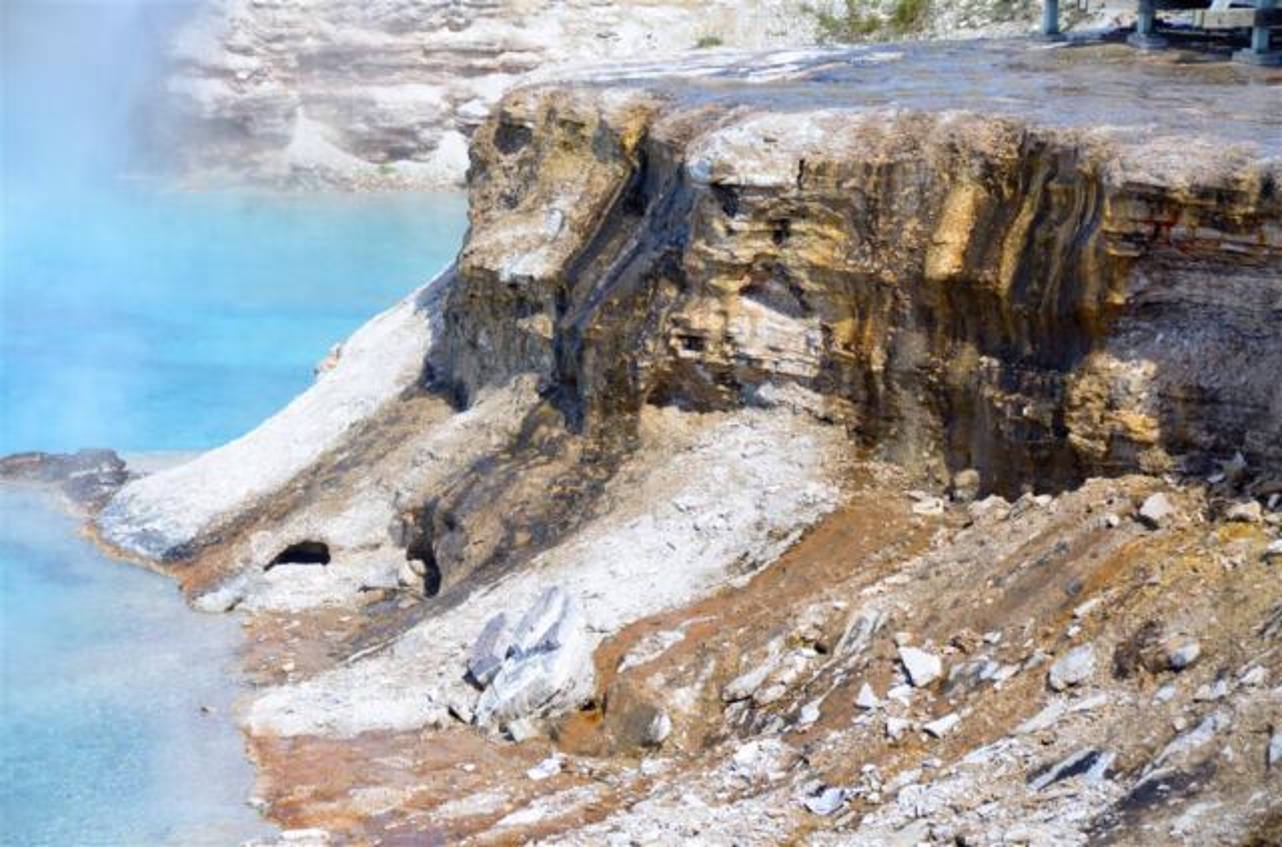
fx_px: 3303
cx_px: 641
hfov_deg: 22.0
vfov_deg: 14.6
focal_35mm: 93
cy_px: 424
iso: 200
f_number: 5.6
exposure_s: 1/500
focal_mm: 62
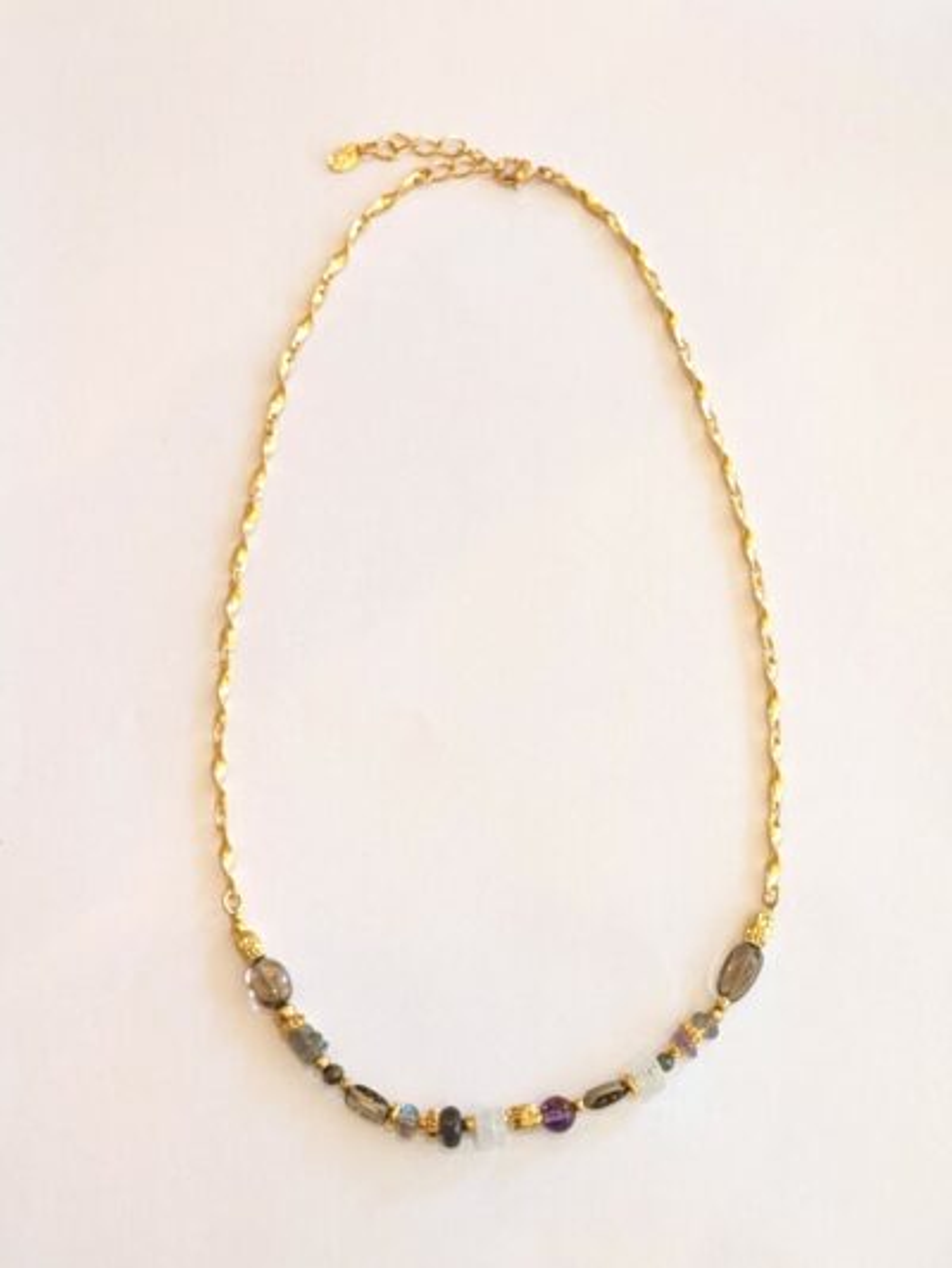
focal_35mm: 24
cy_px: 634
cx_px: 476
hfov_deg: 56.8
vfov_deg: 71.6
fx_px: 880
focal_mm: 4.53
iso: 83
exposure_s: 1/50
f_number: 1.7
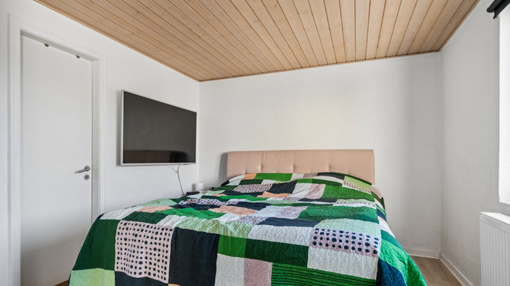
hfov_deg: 89.6
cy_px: 155
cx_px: 255
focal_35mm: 19
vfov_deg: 58.2
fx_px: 257
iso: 400
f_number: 5.6
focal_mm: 18
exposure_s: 1/60
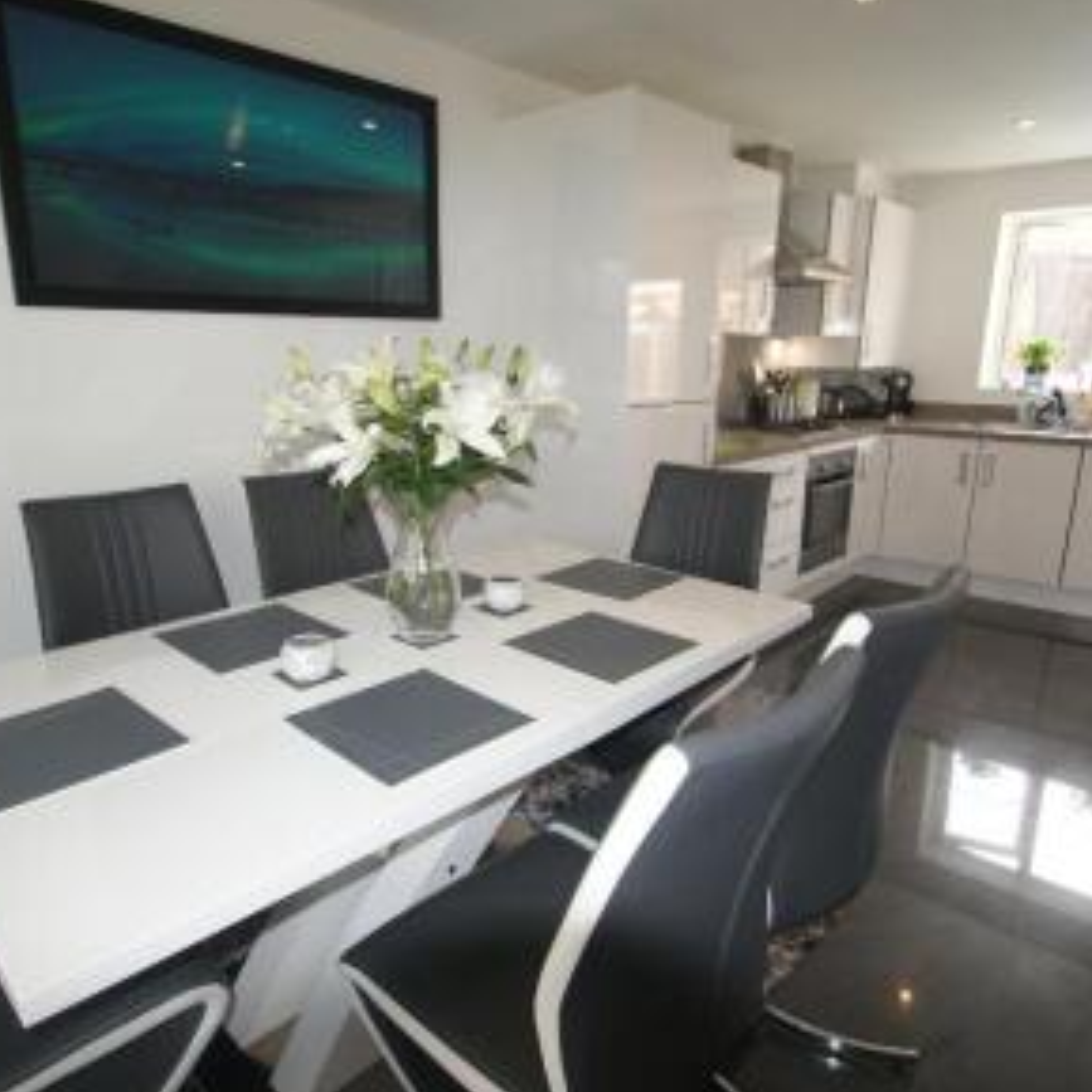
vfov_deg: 72.1
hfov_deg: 72.1
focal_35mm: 21
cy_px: 572
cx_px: 544
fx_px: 749
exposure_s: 1/80
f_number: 5.6
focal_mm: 10
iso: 400
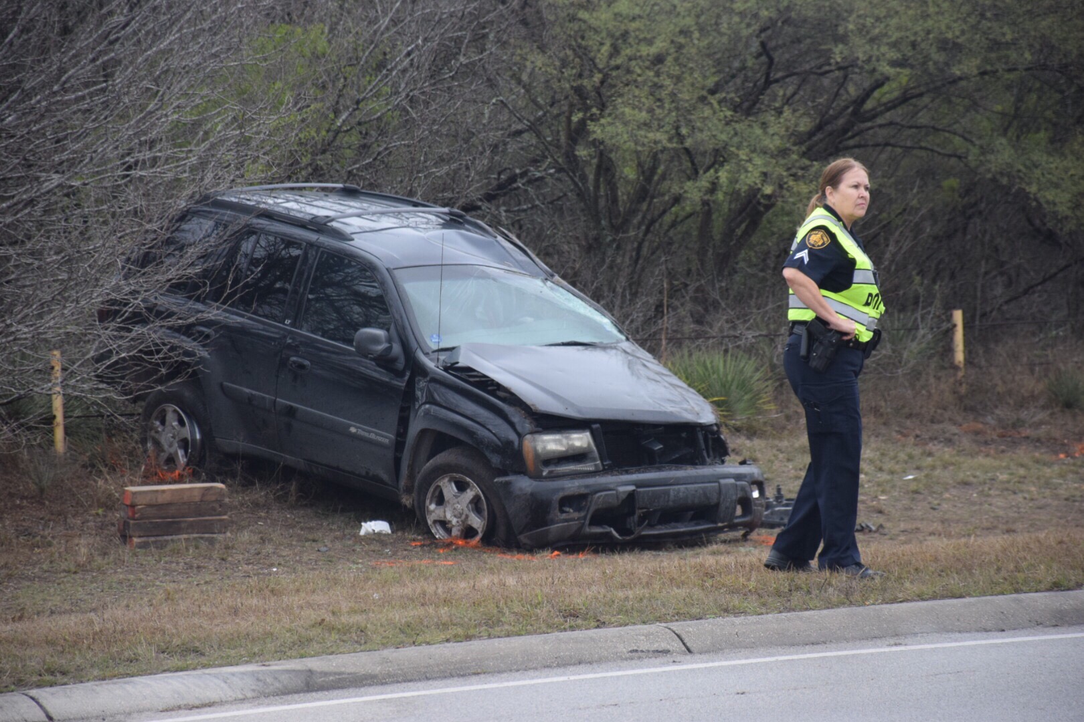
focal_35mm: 210
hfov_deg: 9.8
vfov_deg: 6.5
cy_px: 361
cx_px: 542
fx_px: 6323
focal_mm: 140
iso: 1100
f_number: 5.6
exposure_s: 1/500
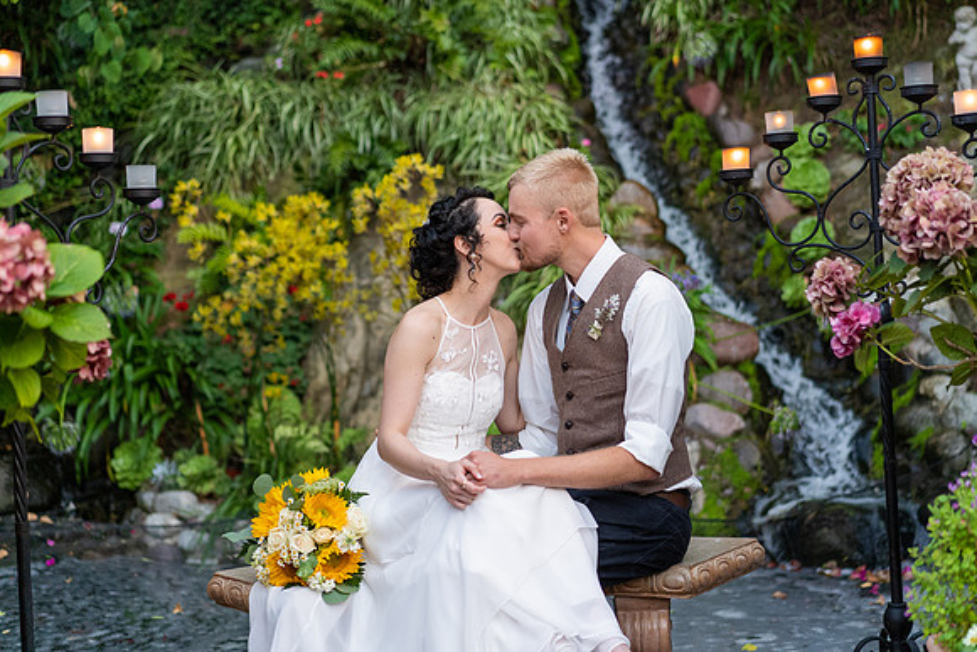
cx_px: 511
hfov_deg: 34.7
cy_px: 311
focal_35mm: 58
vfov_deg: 23.6
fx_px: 1561
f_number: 2.2
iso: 500
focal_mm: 55
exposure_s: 1/400
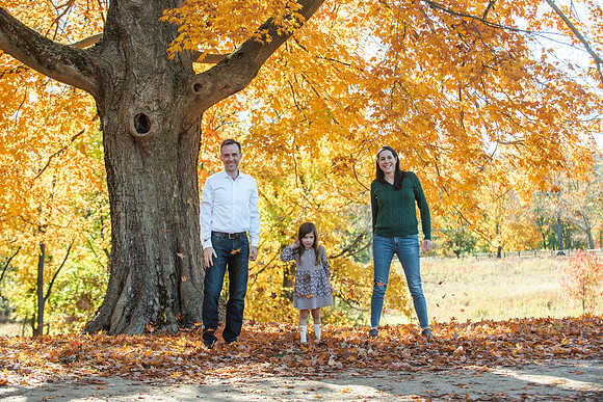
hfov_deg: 28.8
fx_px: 1173
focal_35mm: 70
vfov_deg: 19.5
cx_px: 302
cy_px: 201
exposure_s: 1/2500
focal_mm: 70
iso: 500
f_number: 4
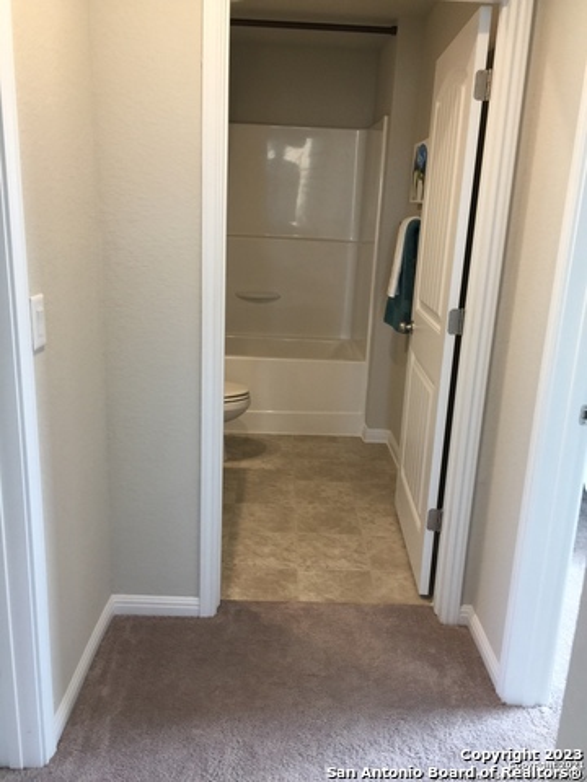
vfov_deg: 61.7
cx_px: 294
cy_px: 391
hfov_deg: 48.2
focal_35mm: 29
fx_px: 656
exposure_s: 1/15
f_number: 2.2
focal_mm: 4.15
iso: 40
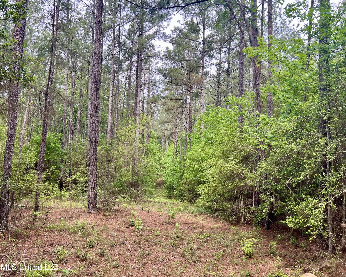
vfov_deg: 51.5
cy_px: 137
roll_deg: -0.2
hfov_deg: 62.2
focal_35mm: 28
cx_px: 165
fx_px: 287
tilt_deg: +2.4
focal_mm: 5.7
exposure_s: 1/377
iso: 50
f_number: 1.5
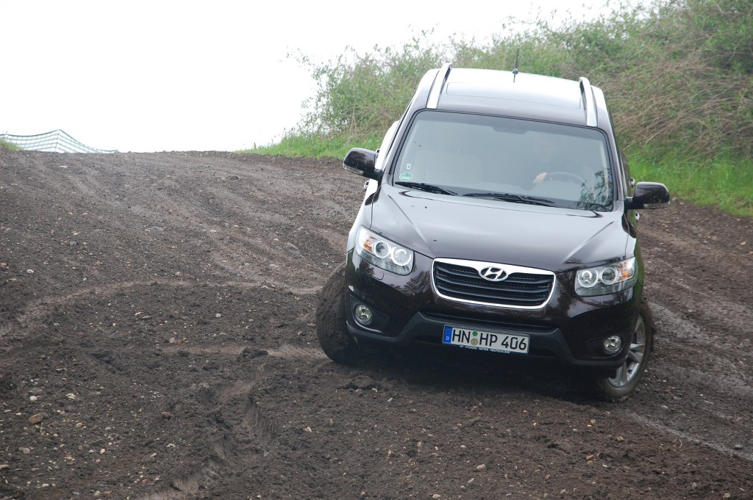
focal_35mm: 165
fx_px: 3448
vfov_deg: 8.3
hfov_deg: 12.5
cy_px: 250
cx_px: 376
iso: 400
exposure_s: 1/320
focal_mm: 110
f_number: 5.6
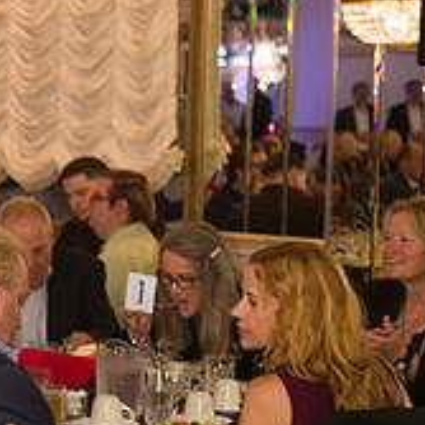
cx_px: -272
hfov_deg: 12.3
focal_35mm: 133
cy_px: 279
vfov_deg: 13.1
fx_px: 1847
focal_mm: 45
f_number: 3.2
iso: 1000
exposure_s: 1/125
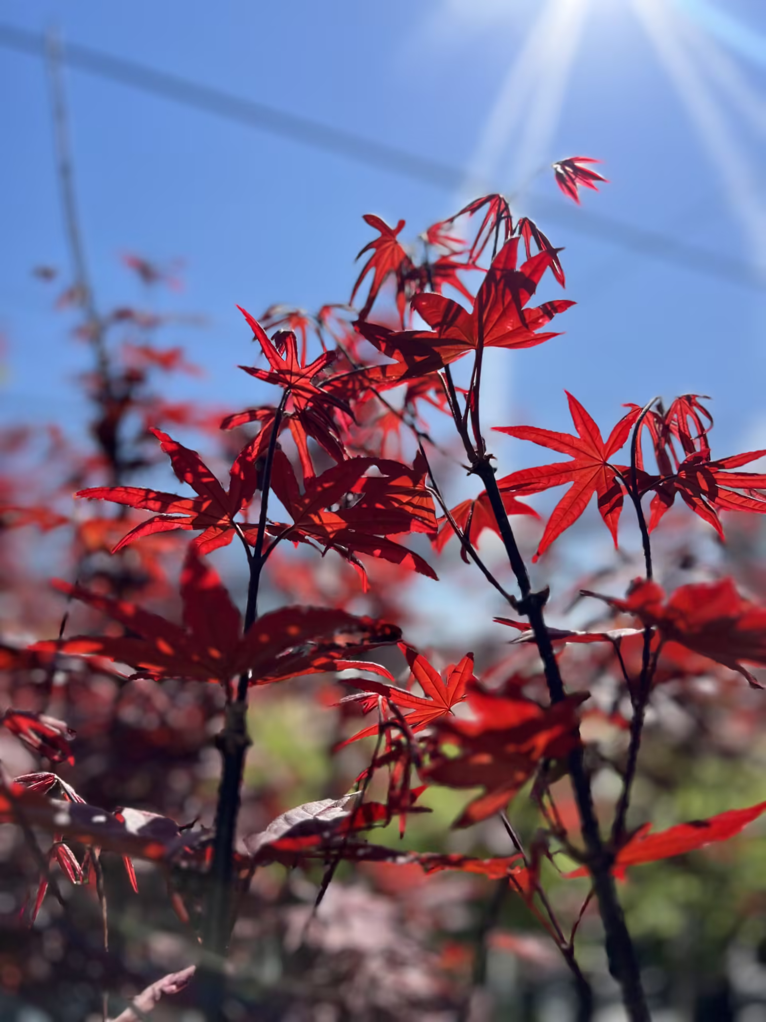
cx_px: 383
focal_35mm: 26
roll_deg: +1.7
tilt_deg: +13.0
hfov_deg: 53.1
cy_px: 511
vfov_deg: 67.3
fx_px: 767
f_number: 1.5
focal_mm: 5.7
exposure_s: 1/2571
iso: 50
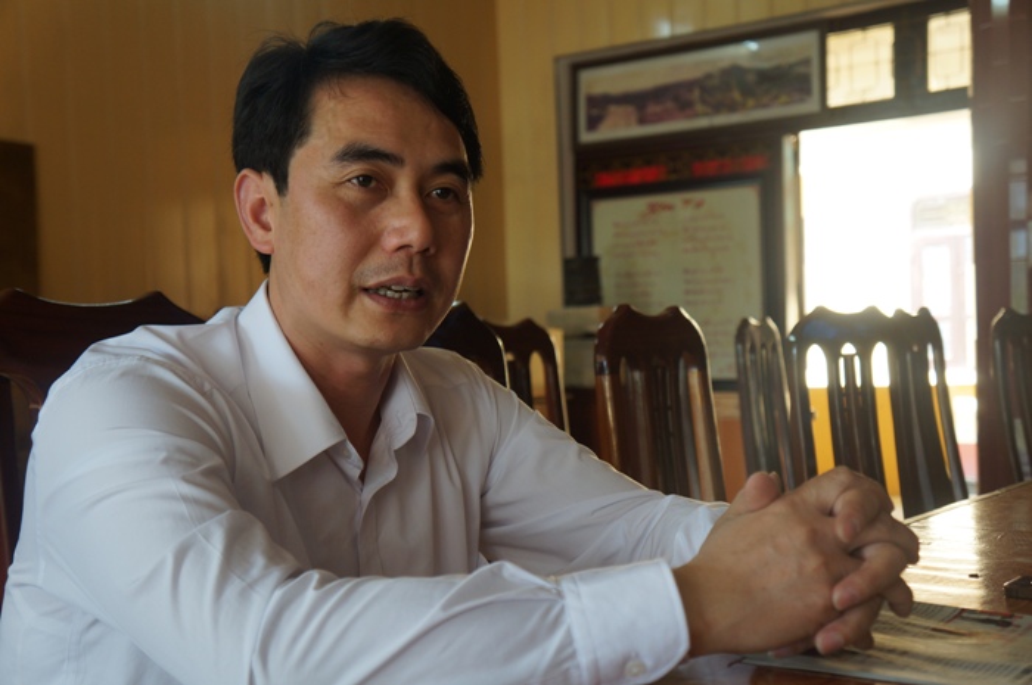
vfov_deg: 28.9
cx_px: 516
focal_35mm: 46
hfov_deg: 42.4
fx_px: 1331
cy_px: 342
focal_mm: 31
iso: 320
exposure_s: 1/60
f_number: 4
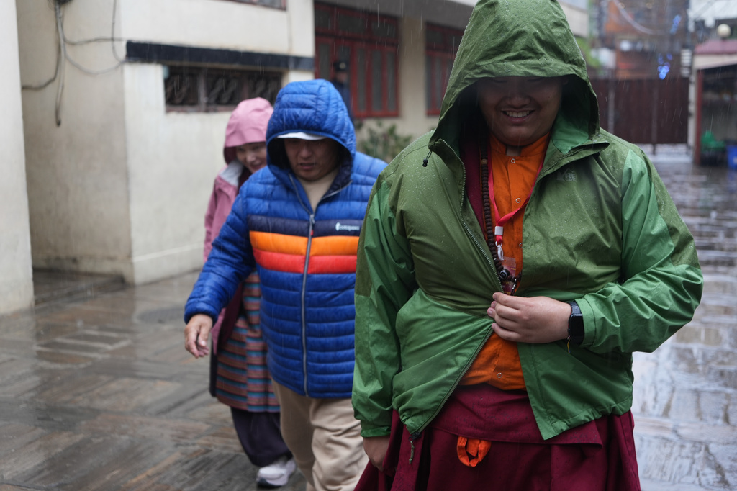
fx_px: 1003
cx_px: 368
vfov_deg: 27.5
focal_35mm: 49
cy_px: 246
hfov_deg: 40.4
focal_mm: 49
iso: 500
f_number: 3.2
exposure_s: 1/250
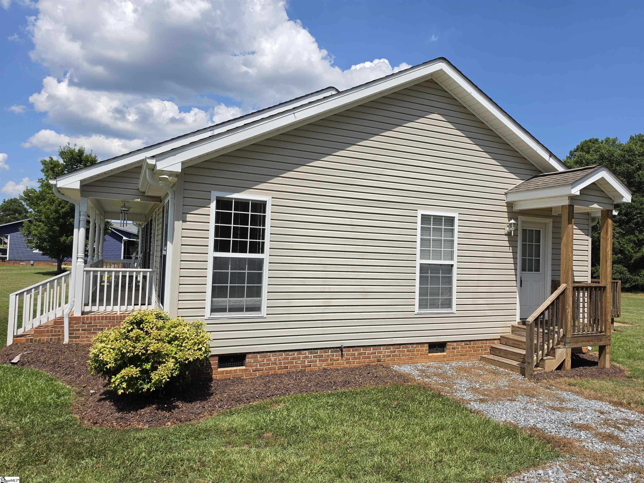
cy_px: 242
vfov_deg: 58.9
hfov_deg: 73.9
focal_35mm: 23
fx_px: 428
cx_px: 322
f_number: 1.4
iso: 50
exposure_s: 1/7939
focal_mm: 6.5
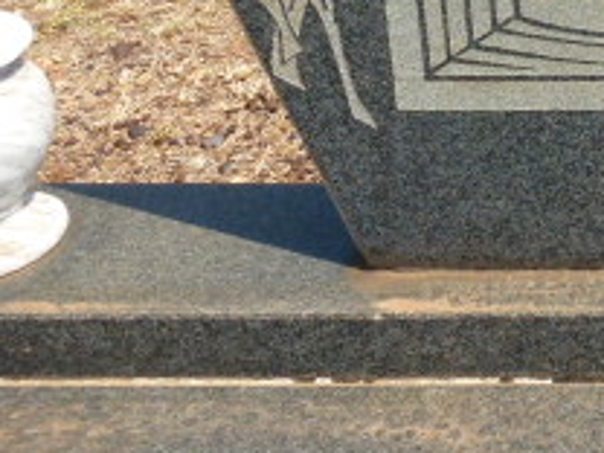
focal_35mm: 74
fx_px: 1291
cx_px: 921
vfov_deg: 18.0
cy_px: -203
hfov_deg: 21.7
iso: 100
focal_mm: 4.3
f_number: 4
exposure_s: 1/500
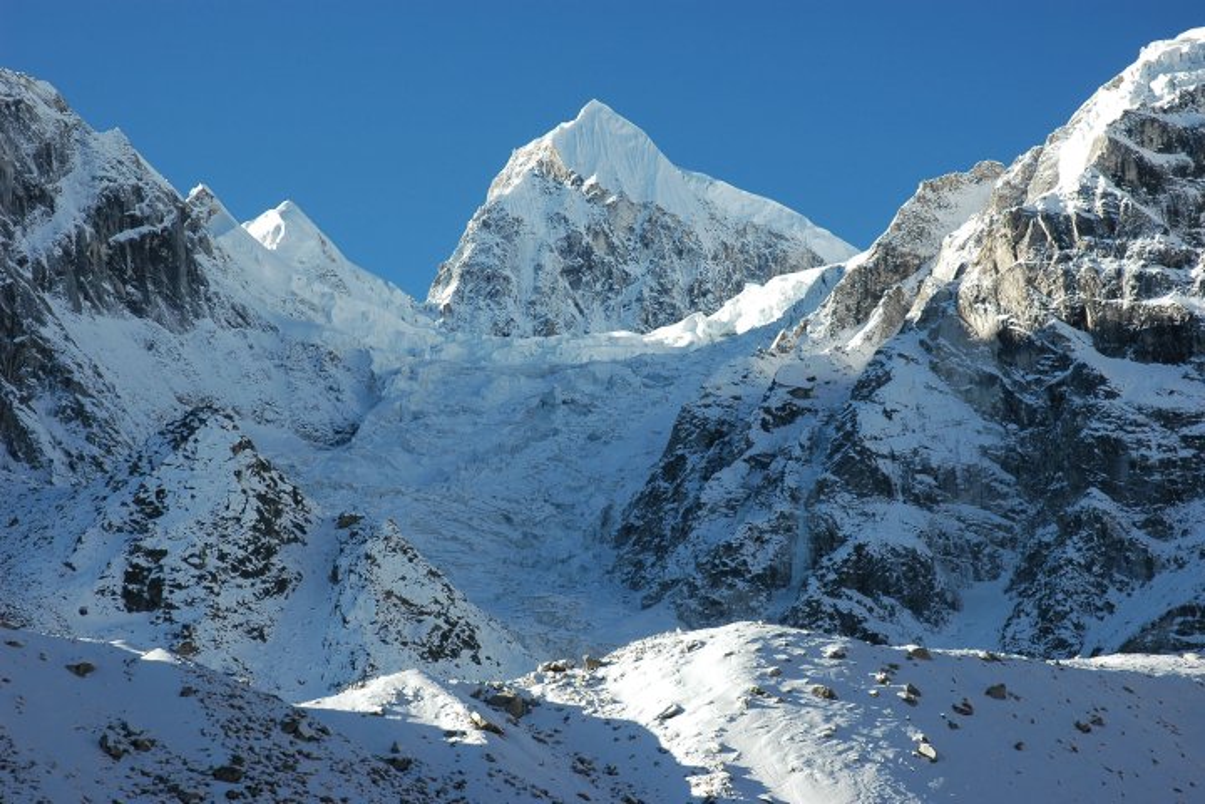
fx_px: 2611
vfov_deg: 17.5
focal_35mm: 78
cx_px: 602
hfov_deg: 26.0
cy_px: 402
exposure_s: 1/250
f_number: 10
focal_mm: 52
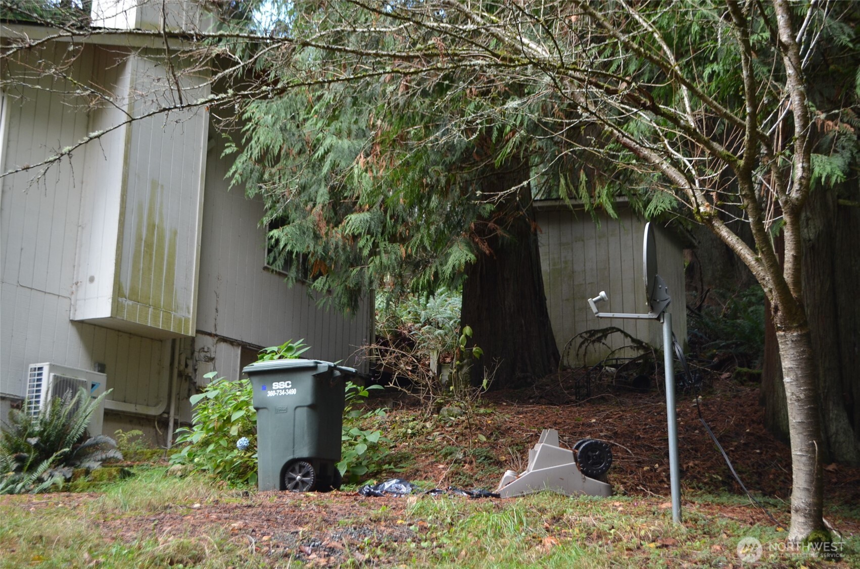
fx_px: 1073
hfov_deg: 43.7
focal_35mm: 45
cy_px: 284
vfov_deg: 29.7
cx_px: 430
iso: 560
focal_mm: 30
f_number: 4.5
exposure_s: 1/60
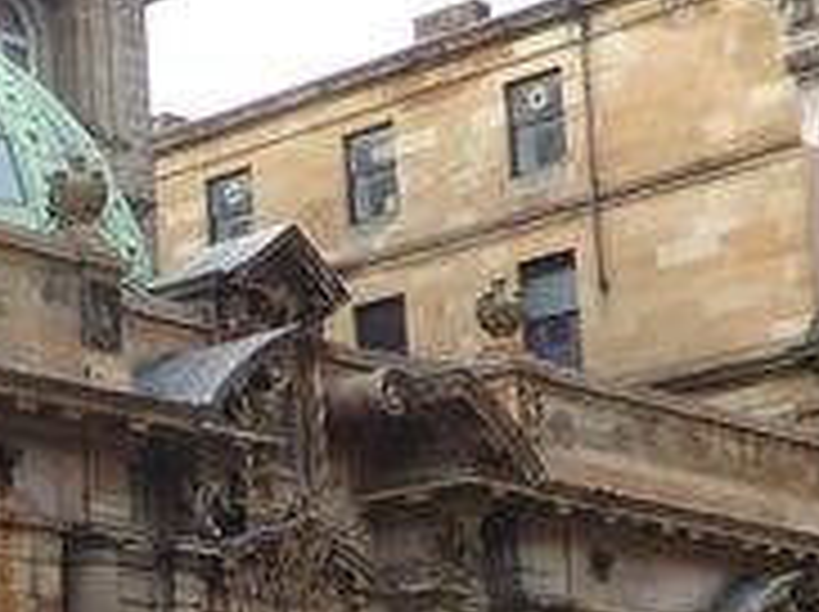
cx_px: -351
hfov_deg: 15.5
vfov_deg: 12.2
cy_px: 684
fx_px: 2812
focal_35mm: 119
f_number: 3.4
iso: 160
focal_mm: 4.7
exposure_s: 1/250
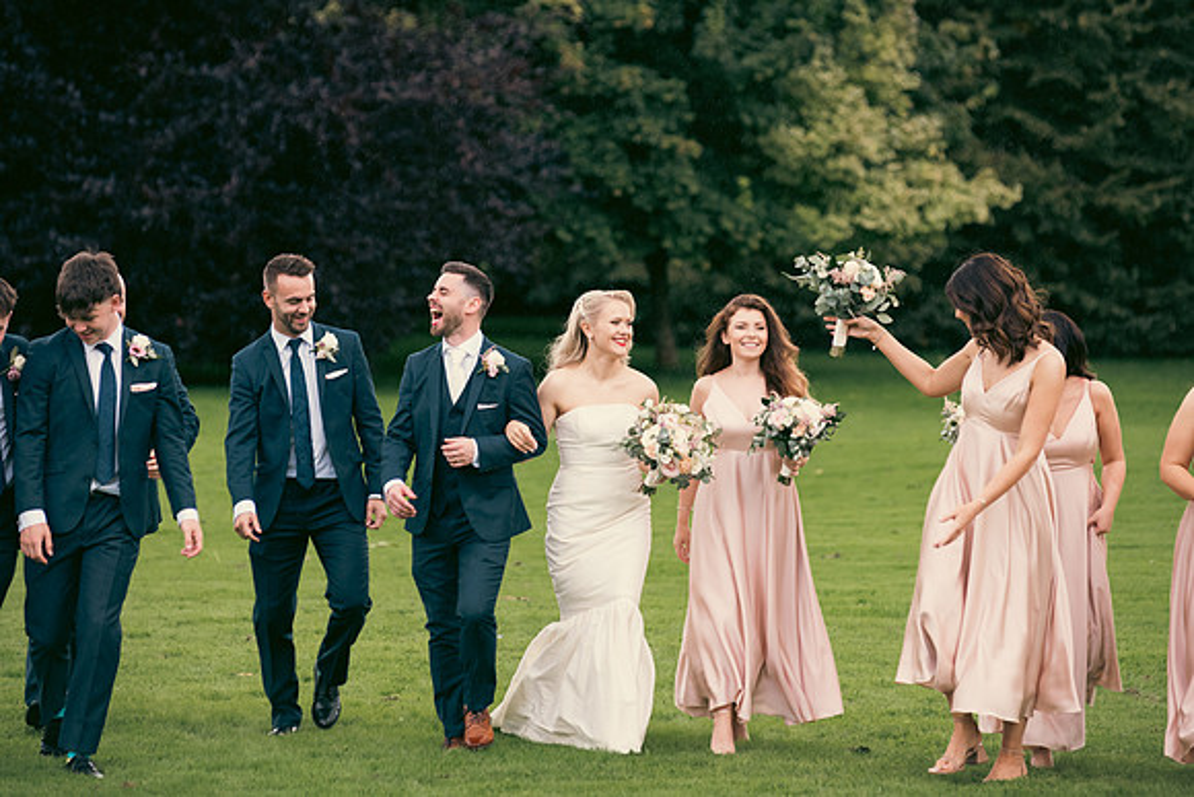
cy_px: 398
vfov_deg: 8.9
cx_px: 597
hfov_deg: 13.2
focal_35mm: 155
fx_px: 5142
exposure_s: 1/320
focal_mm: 155
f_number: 3.5
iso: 250
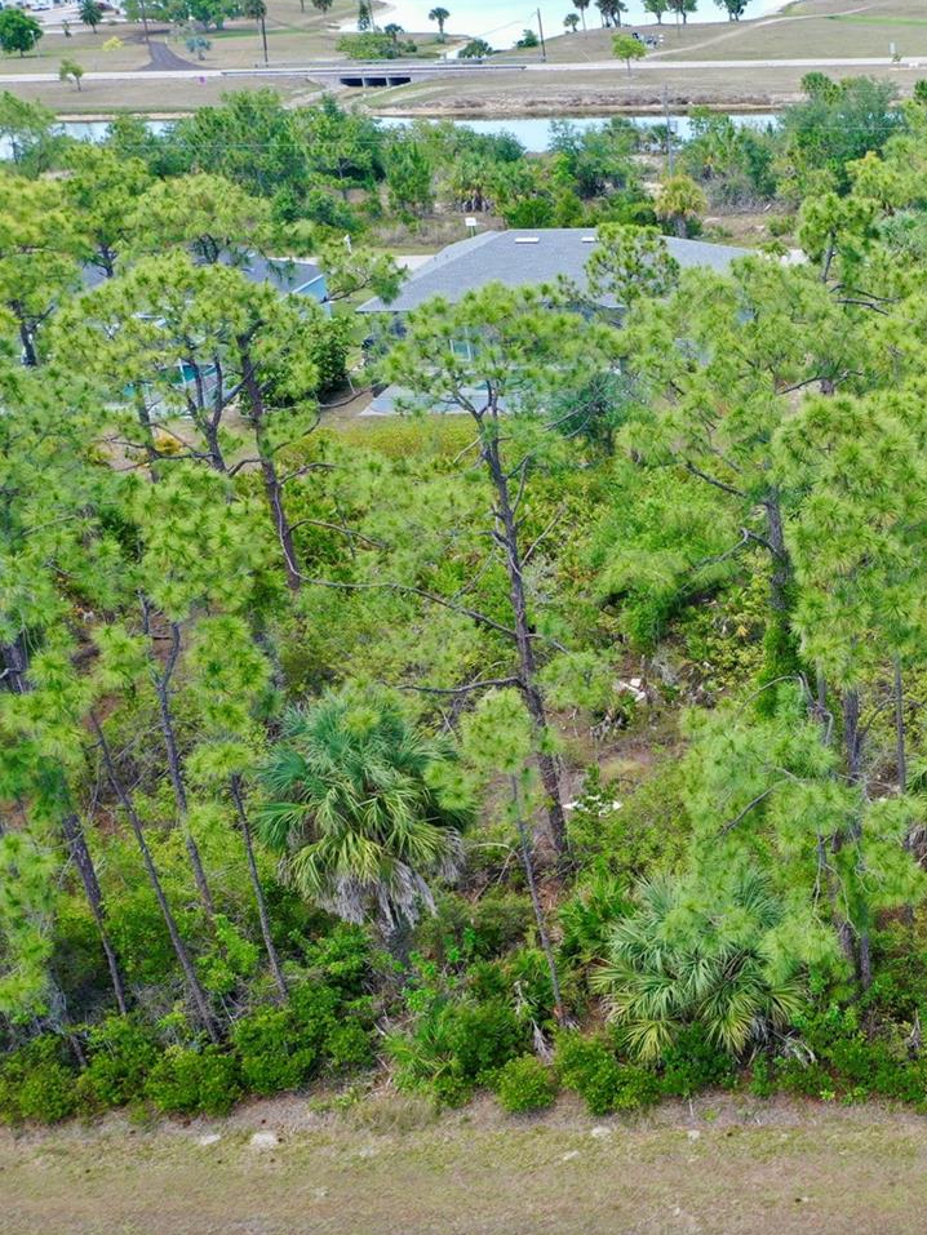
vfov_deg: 42.1
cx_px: 992
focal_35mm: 45
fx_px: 1606
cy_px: 635
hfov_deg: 29.4
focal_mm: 10.26
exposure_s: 1/160
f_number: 4.5
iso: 100
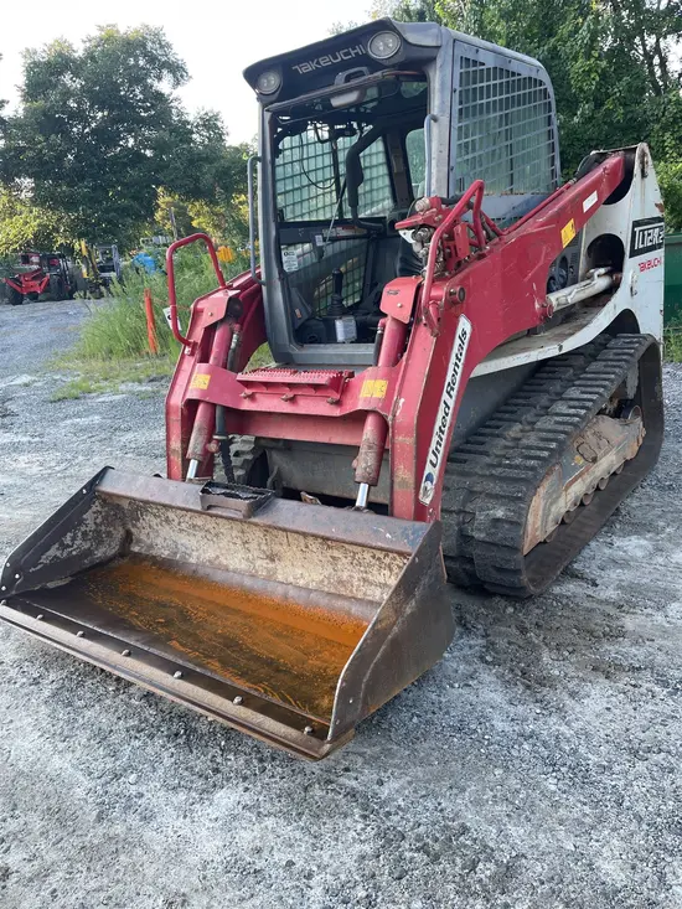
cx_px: 341
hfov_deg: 53.1
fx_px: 683
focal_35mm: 26
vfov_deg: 67.3
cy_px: 454
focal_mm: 4.2
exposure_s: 1/154
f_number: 1.6
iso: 32
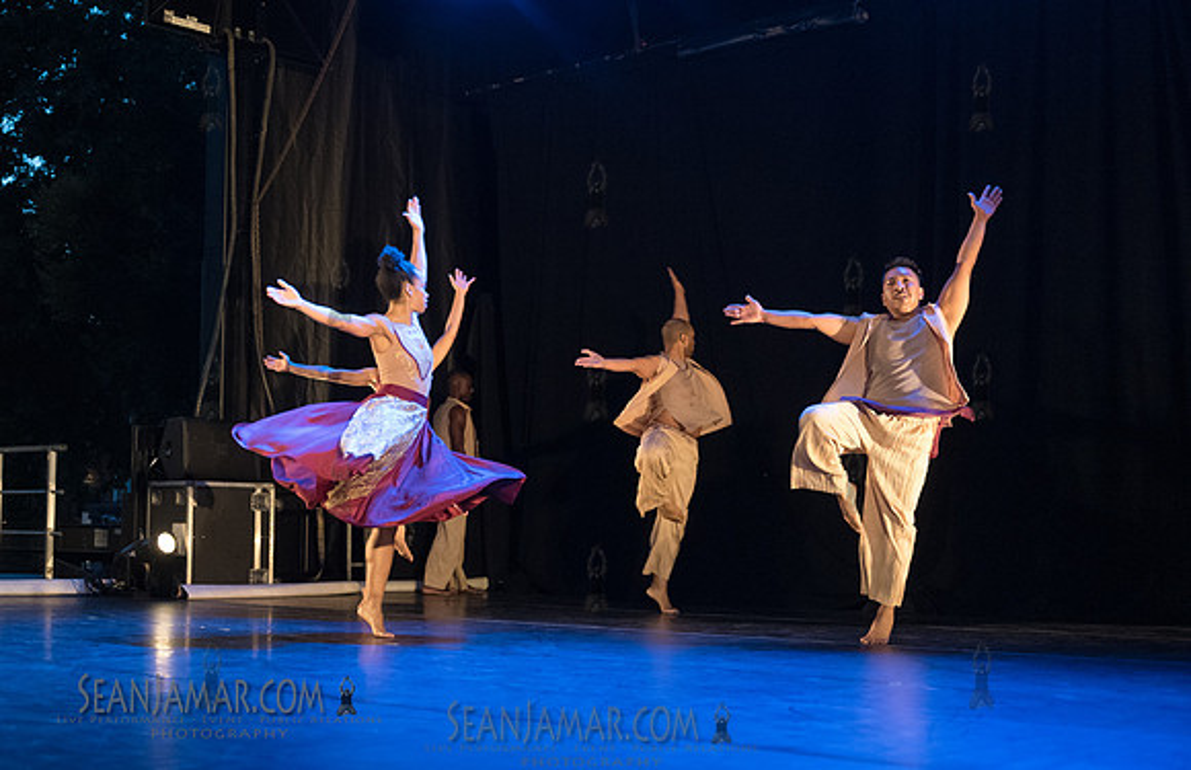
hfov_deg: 39.3
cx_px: 510
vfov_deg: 26.0
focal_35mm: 51
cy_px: 408
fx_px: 1665
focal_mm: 44
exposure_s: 1/250
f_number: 2.8
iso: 5000
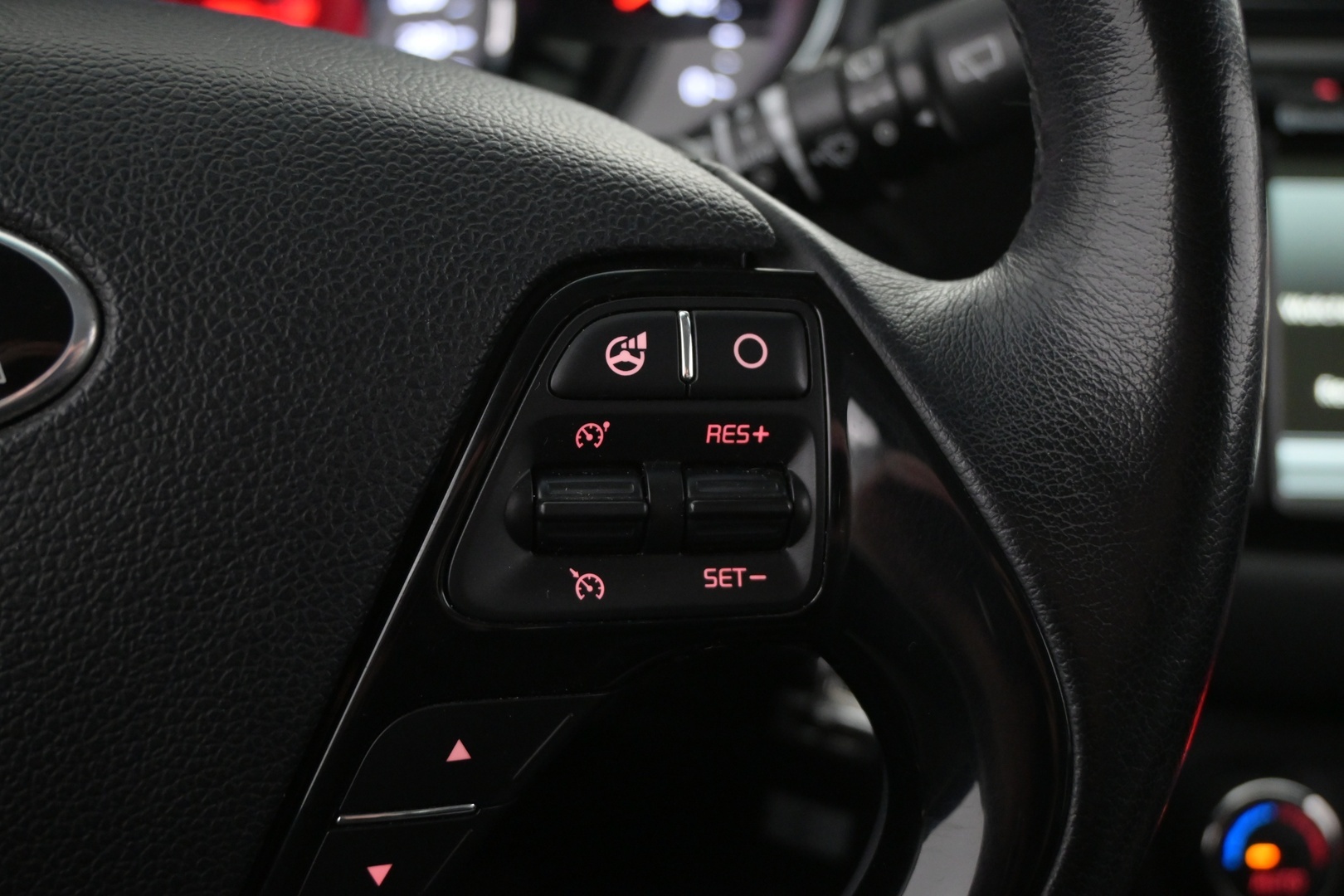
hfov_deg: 51.3
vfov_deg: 35.5
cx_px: 672
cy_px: 448
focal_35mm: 38
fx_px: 1400
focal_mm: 25
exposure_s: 1/40
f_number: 4.2
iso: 2500
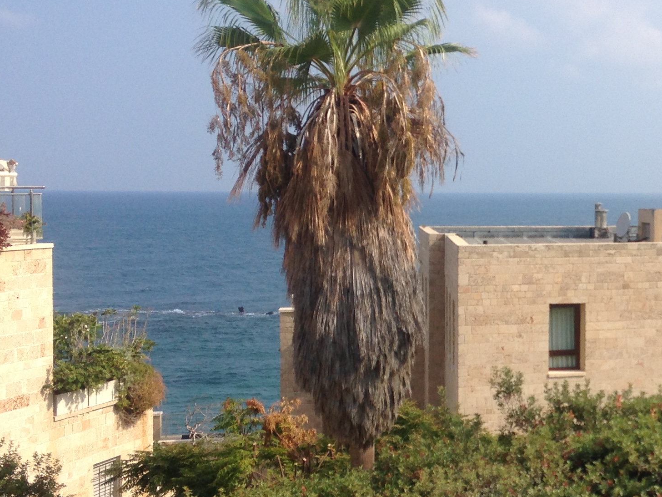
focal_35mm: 74
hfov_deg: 25.5
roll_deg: +1.8
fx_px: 1415
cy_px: 277
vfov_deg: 19.9
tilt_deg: -4.0
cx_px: 602
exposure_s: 1/1869
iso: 50
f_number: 2.4
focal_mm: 4.12
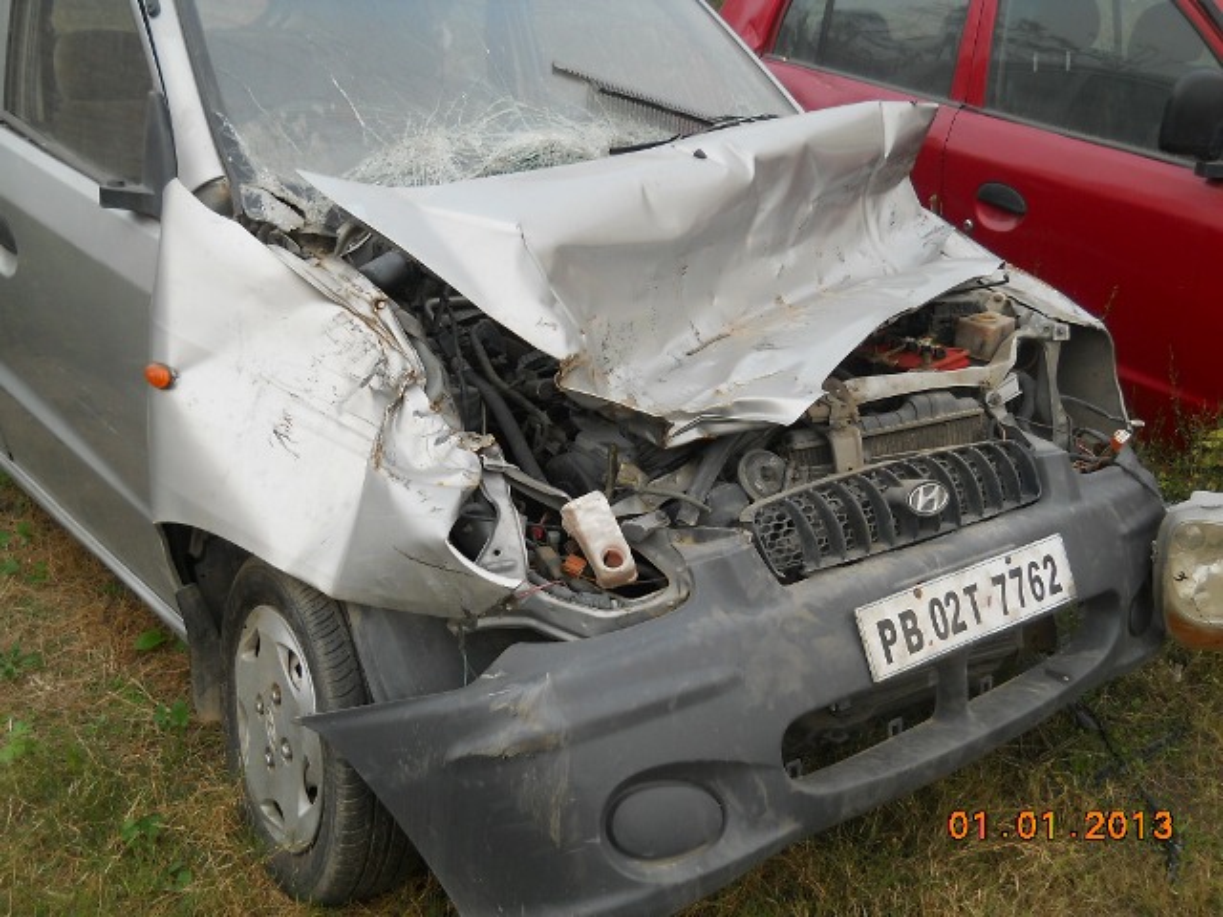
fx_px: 1449
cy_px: 458
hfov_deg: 45.8
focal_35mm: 41
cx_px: 612
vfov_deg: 35.1
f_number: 3.1
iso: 80
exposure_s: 1/80
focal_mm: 6.72
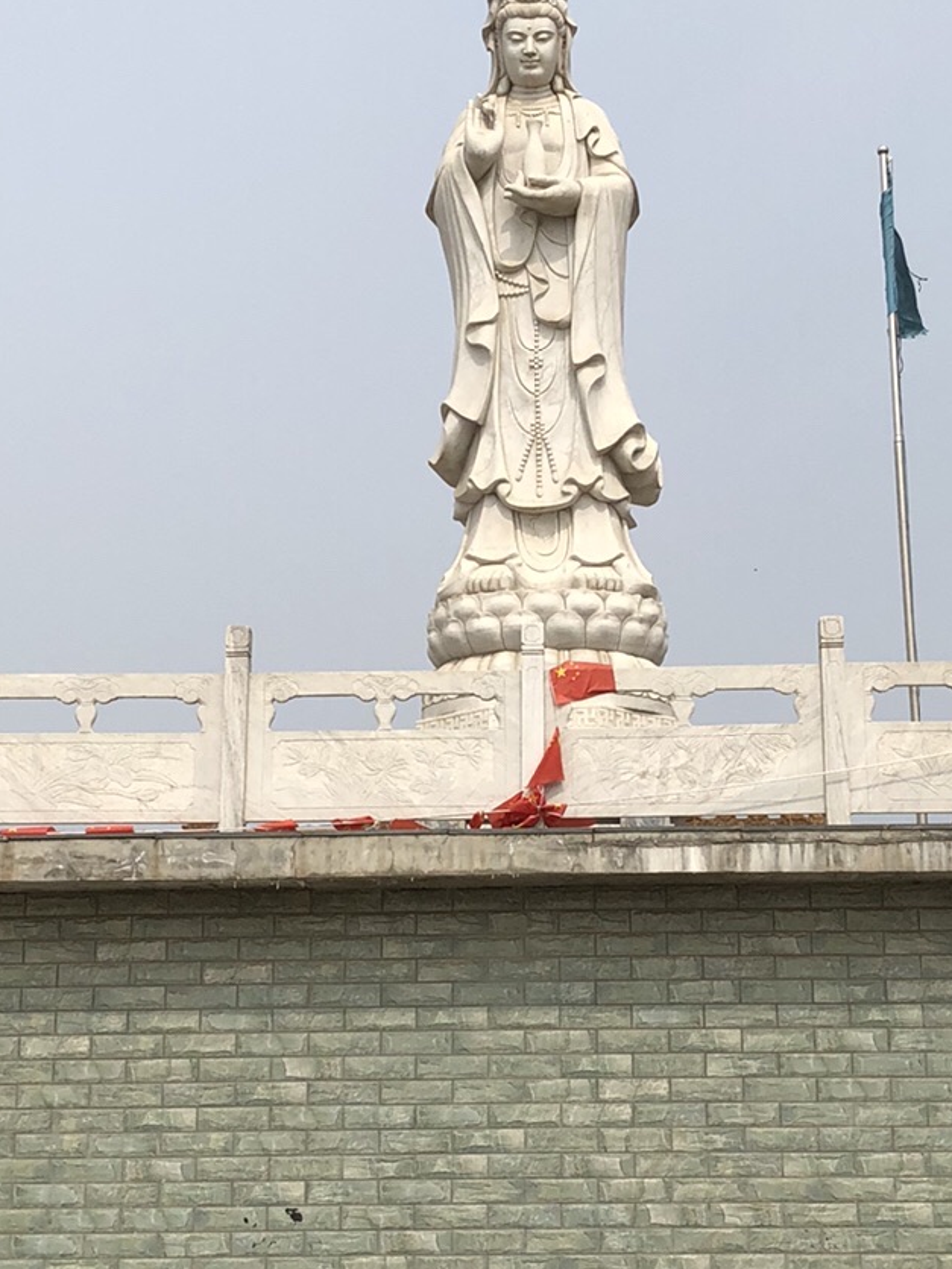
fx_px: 2457
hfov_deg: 21.9
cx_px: 553
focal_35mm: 67
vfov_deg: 28.9
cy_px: 710
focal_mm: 4
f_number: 1.8
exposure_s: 1/4367
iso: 20
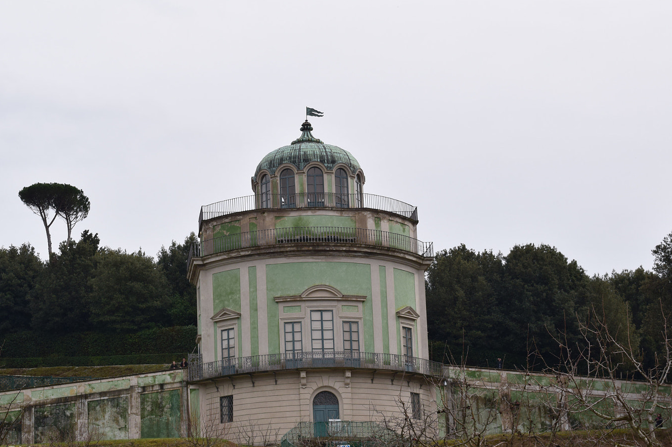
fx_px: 1840
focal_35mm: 99
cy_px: 256
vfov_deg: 13.9
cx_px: 308
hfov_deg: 20.7
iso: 400
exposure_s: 1/400
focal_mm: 55
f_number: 11
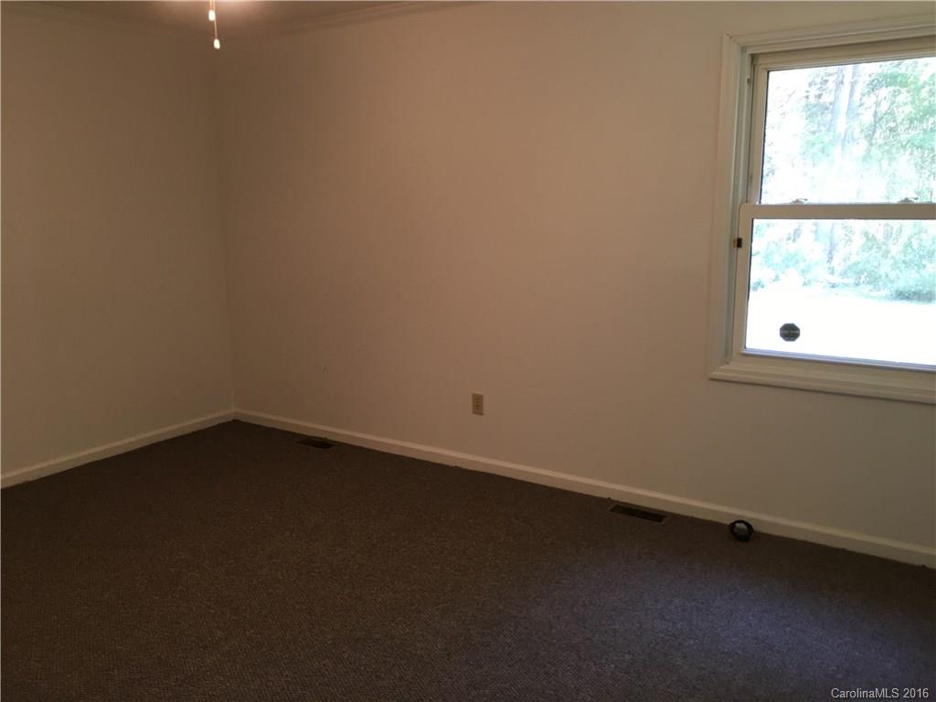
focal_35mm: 29
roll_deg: +1.2
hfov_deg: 61.7
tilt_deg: -10.7
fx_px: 784
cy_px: 351
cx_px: 468
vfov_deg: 48.2
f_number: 2.2
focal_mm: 4.15
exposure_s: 1/15
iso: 32
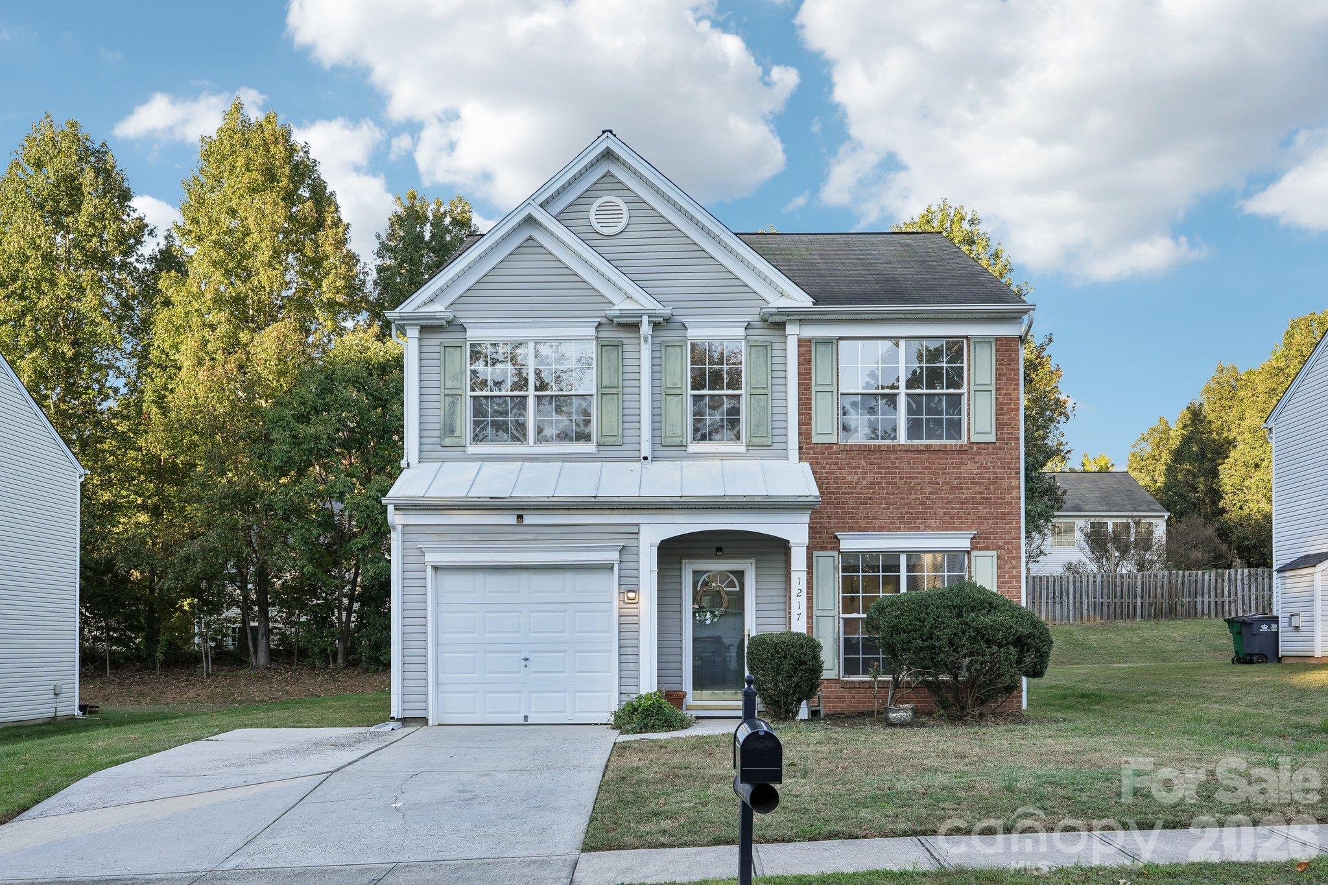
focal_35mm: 32
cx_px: 664
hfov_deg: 58.0
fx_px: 1199
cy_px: 442
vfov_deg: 40.5
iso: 100
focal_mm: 32.5
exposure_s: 1/40
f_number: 8
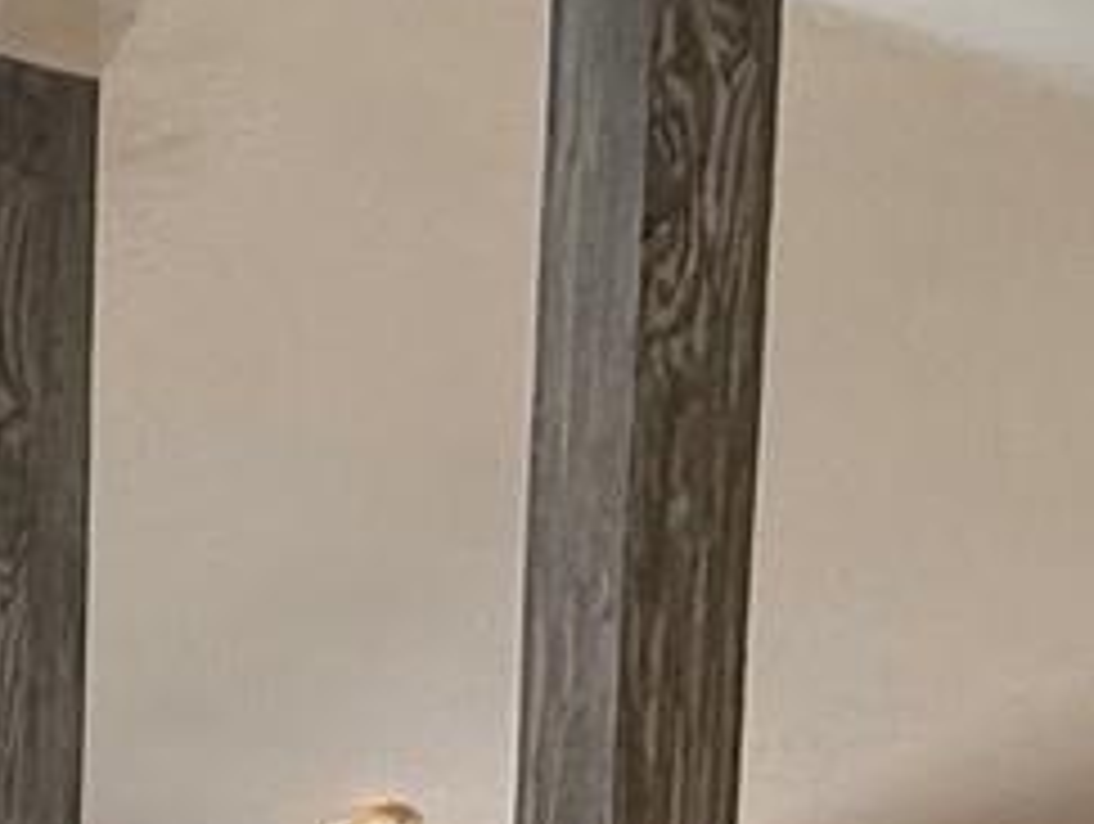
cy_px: 1936
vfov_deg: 12.7
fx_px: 2912
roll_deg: -0.7
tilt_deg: -8.1
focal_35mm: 92
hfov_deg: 20.4
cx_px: -81
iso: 250
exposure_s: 1/120
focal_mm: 2.22
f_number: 2.2
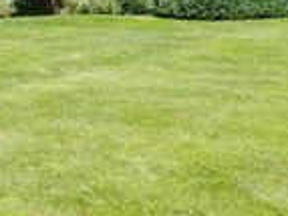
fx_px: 698
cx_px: 113
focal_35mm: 84
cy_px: -51
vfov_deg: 16.7
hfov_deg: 23.3
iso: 250
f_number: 11
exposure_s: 1/125
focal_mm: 12
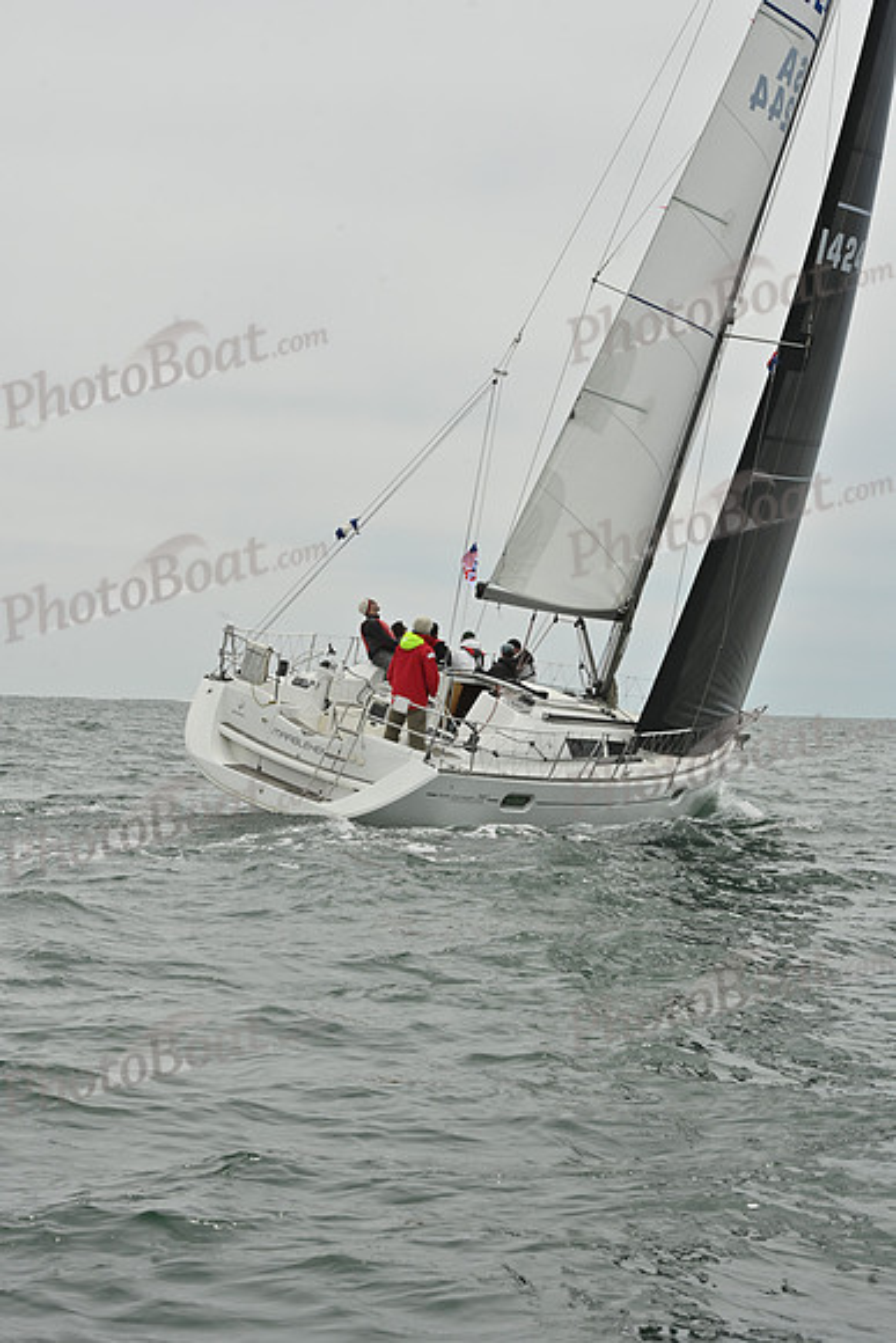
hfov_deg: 15.9
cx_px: 448
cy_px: 672
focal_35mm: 86
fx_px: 3209
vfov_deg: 23.6
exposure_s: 1/800
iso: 320
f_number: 11
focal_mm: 86
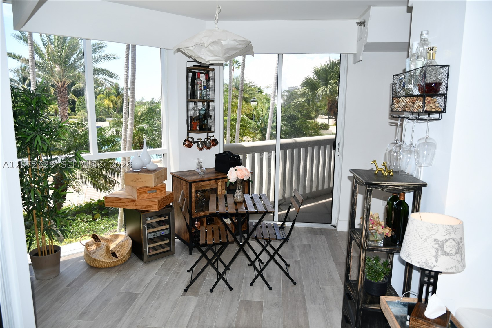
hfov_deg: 73.7
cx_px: 246
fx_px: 328
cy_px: 164
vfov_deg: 53.1
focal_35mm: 24
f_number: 3.5
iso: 100
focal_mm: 16
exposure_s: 1/250
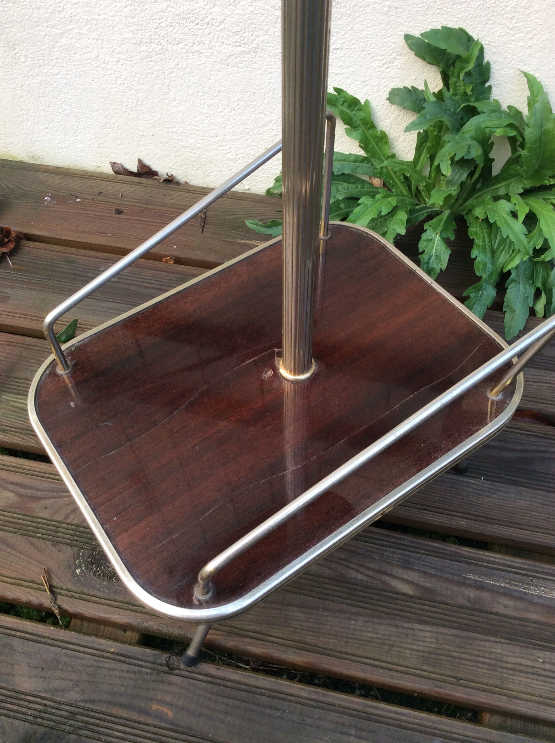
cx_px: 278
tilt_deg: -52.1
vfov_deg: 56.9
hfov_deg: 44.1
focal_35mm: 32
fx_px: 686
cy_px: 372
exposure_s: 1/33
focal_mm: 3.3
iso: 40
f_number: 2.4
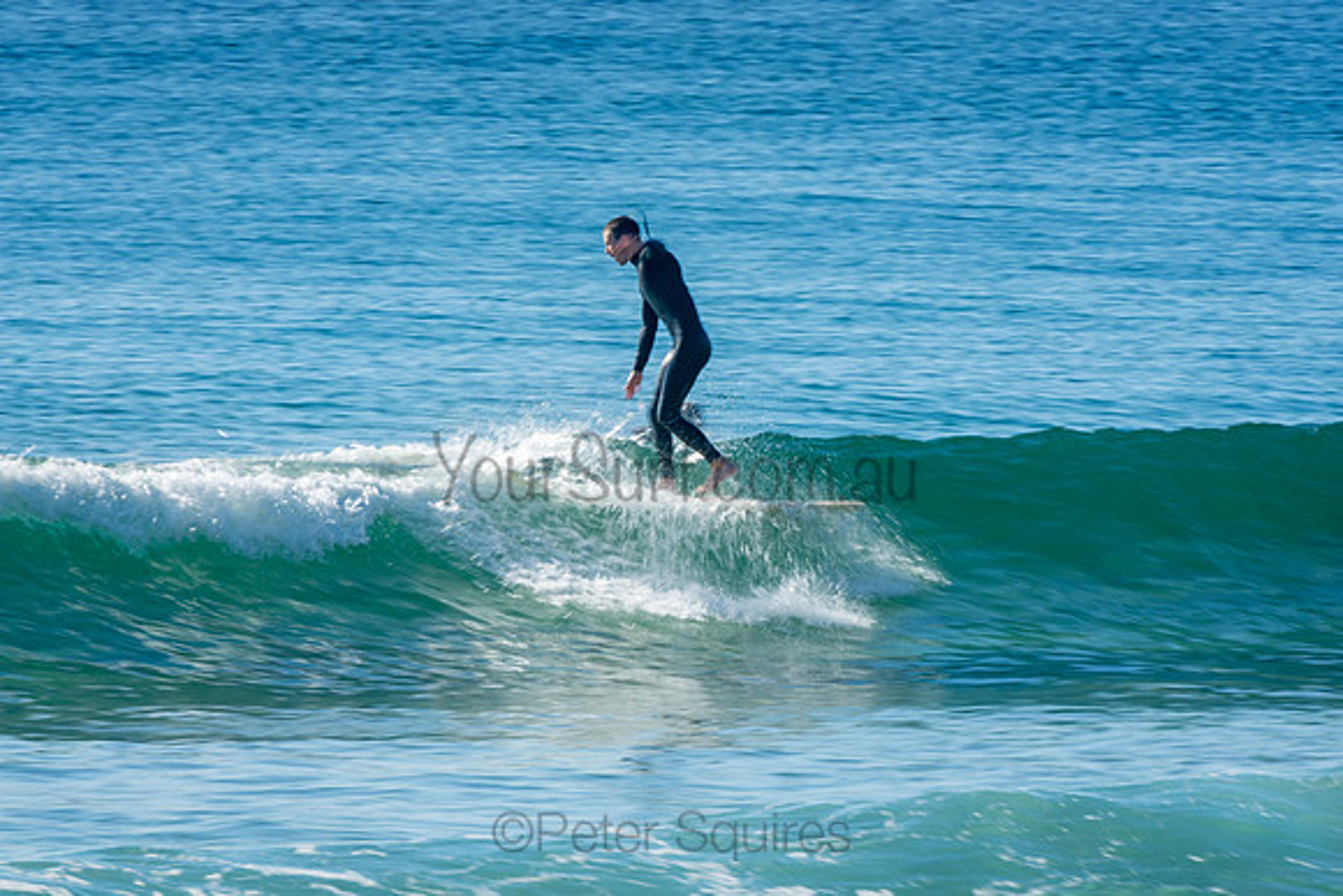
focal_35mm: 600
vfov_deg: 2.3
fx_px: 22388
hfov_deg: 3.4
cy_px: 448
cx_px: 672
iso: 100
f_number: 18
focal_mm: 400
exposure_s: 1/50
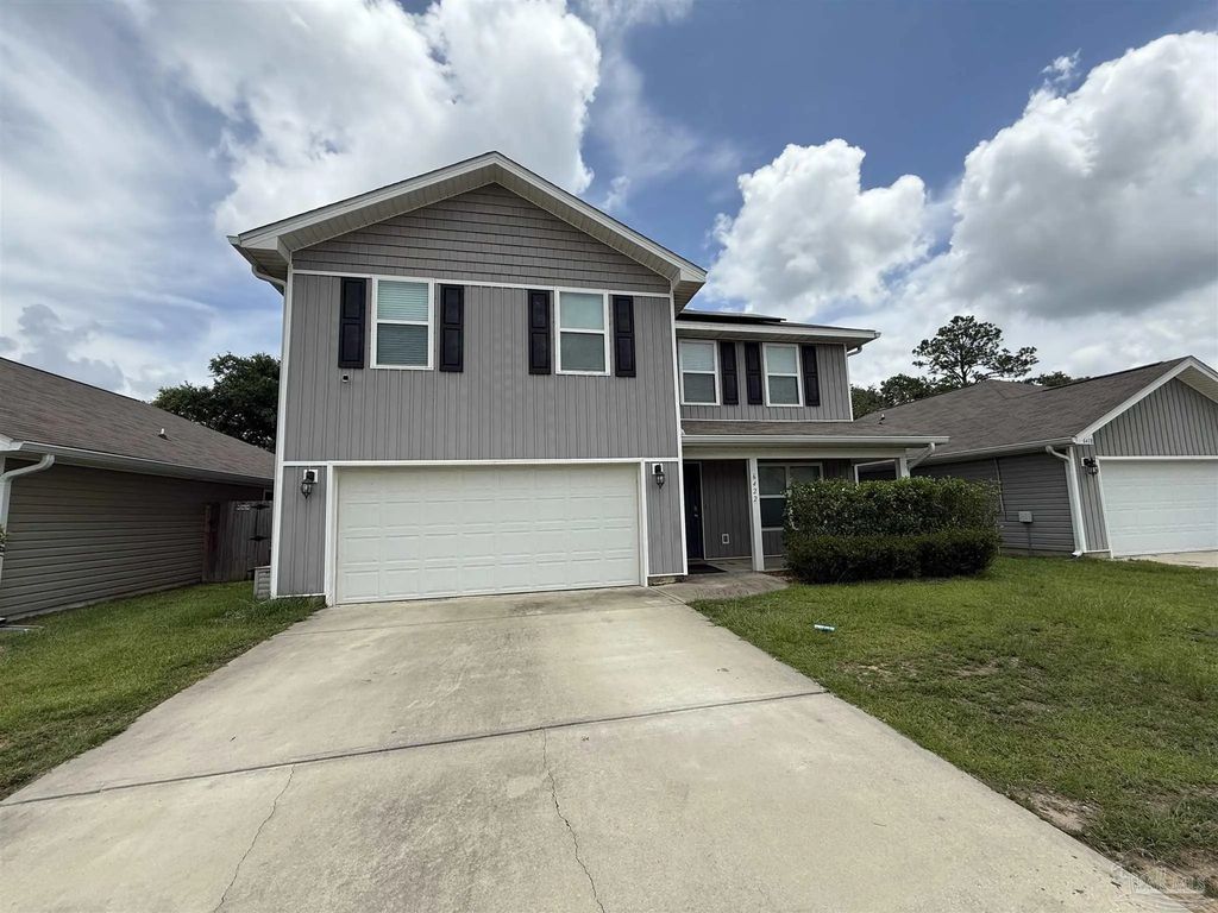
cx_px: 609
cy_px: 456
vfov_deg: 85.7
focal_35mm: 14
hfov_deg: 102.1
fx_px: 493
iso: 50
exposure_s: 1/2092
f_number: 2.2
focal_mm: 2.22
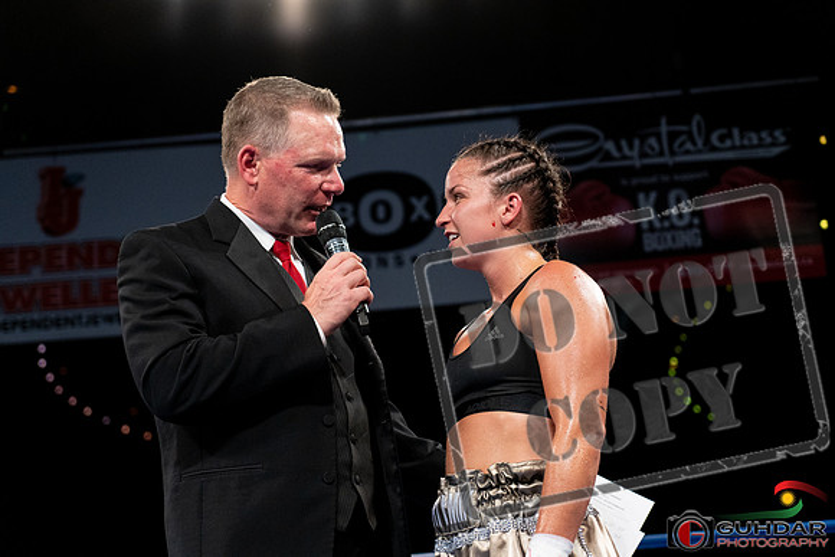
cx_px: 418
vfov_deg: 19.5
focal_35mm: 70
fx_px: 1624
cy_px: 278
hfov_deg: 28.8
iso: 3200
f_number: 4
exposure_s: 1/1000
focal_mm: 70
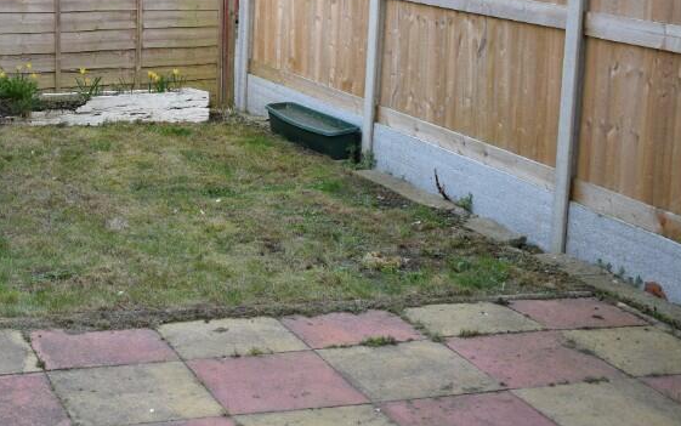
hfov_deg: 29.7
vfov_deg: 19.3
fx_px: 1244
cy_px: 123
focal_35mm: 67
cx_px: 109
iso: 400
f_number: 5
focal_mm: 24
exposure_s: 1/100
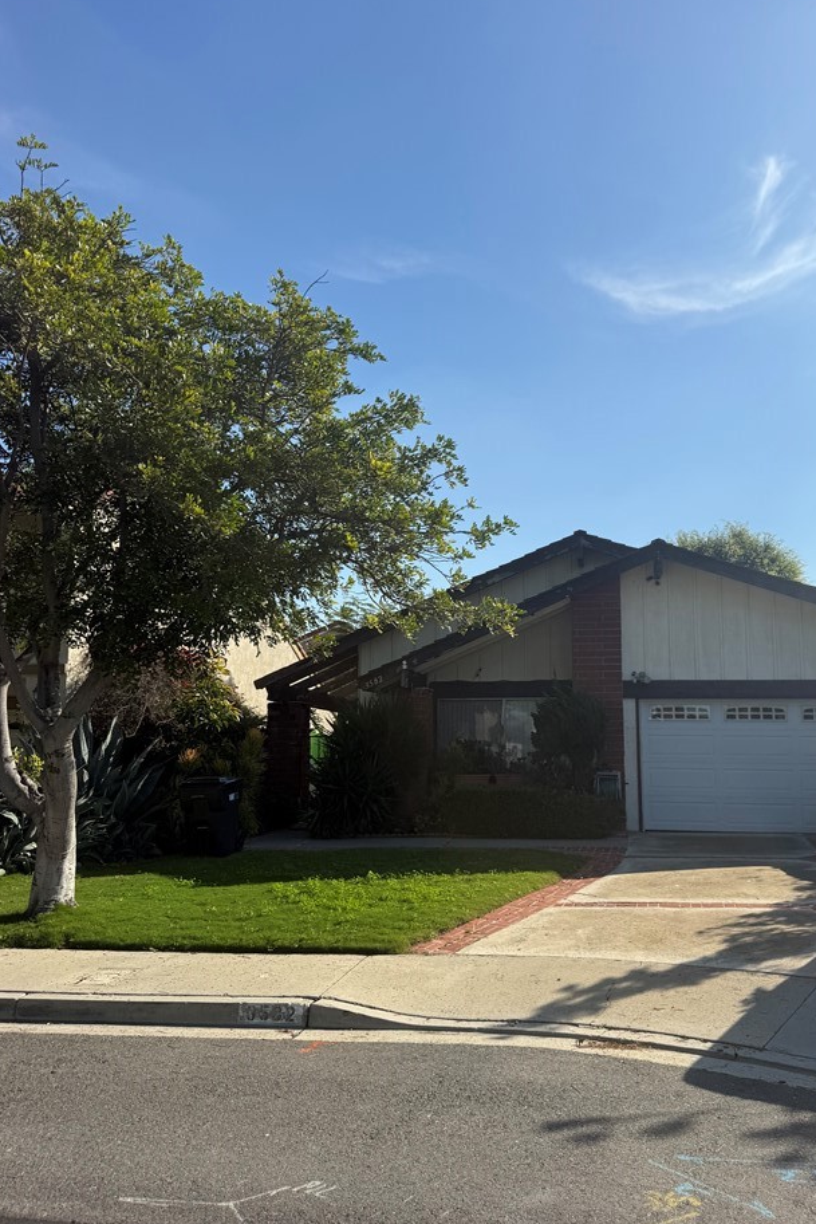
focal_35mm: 28
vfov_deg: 65.5
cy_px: 623
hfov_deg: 46.2
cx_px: 488
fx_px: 952
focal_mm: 6.76
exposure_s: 1/5714
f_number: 1.78
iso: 80
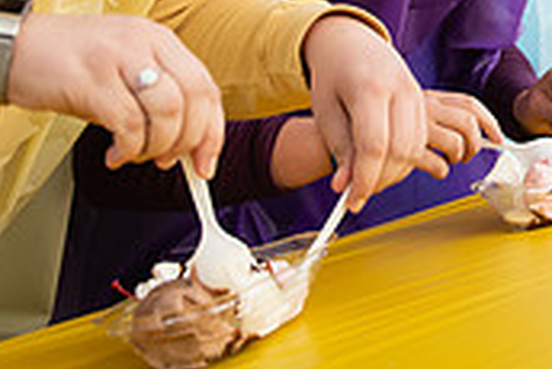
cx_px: 600
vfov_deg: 14.3
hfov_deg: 21.3
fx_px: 1396
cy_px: -140
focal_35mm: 91
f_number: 4
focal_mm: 27
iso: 640
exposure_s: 1/250
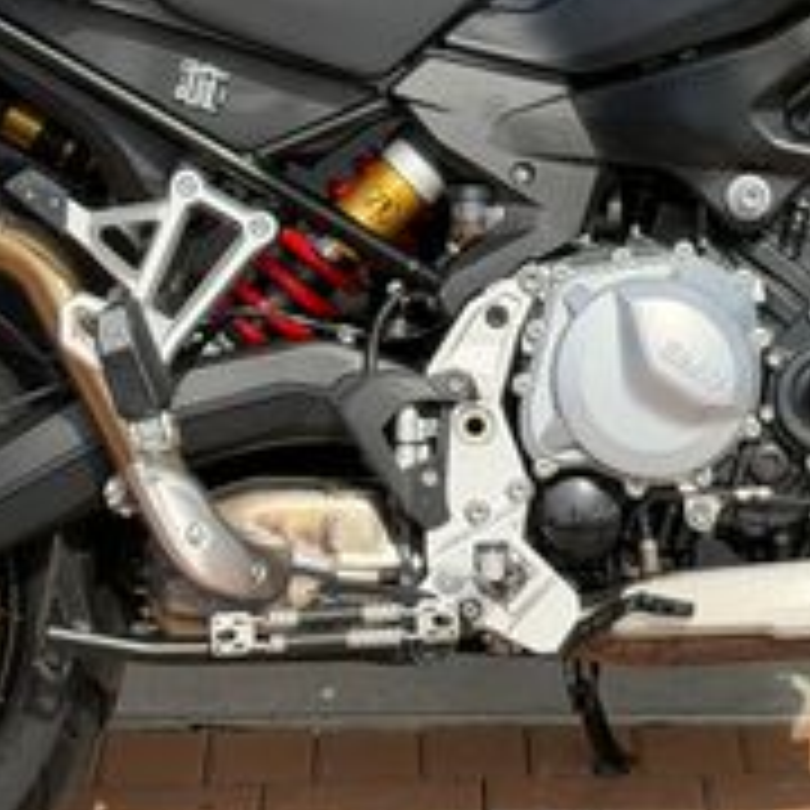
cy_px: 126
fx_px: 3998
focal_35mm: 151
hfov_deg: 11.6
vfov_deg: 11.5
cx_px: 558
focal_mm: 6.76
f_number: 1.78
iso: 100
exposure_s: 1/2667
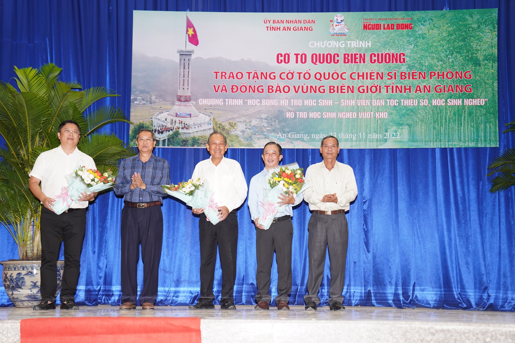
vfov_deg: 24.2
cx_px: 258
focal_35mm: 56
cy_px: 172
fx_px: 801
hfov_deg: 35.6
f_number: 2.8
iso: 1000
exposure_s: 1/200
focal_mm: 56
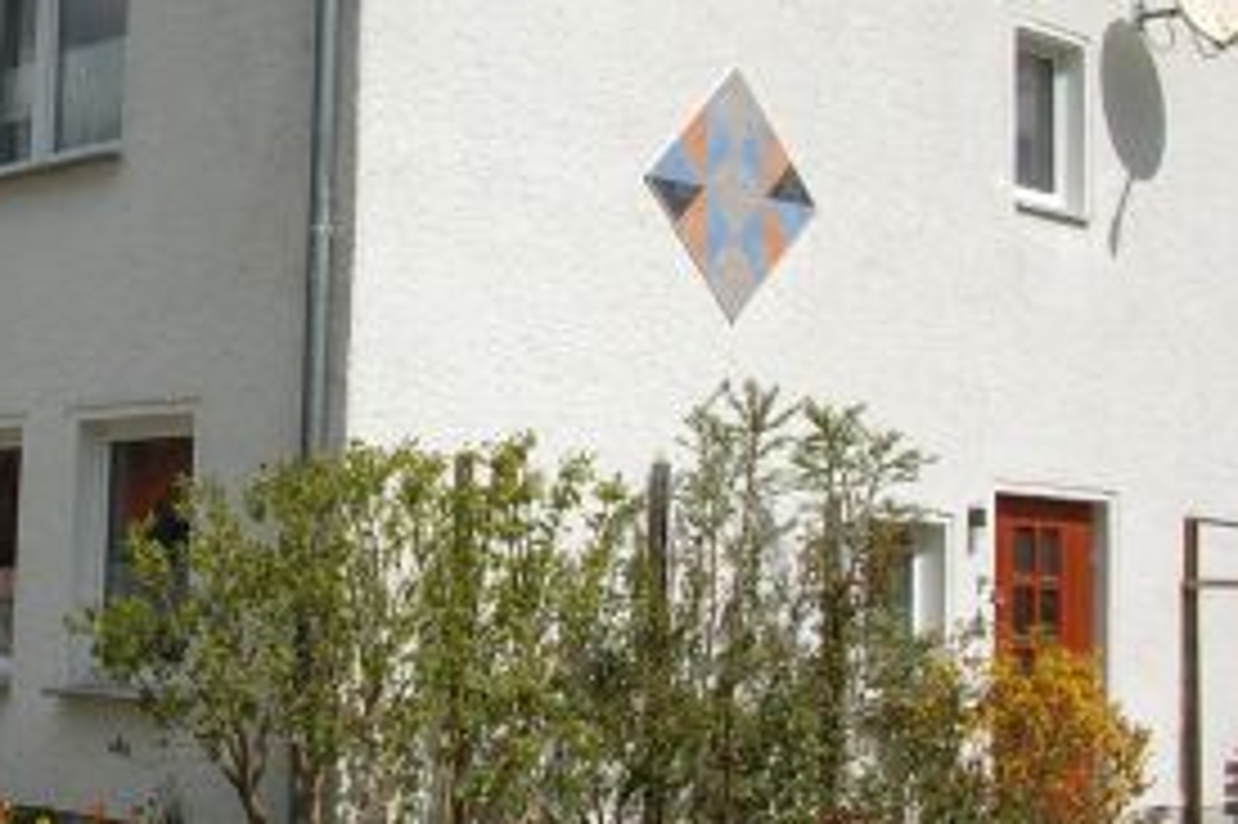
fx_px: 2474
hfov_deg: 27.7
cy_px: 317
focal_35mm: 72
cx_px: 293
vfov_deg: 18.9
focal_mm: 22
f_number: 11
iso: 200
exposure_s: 1/400
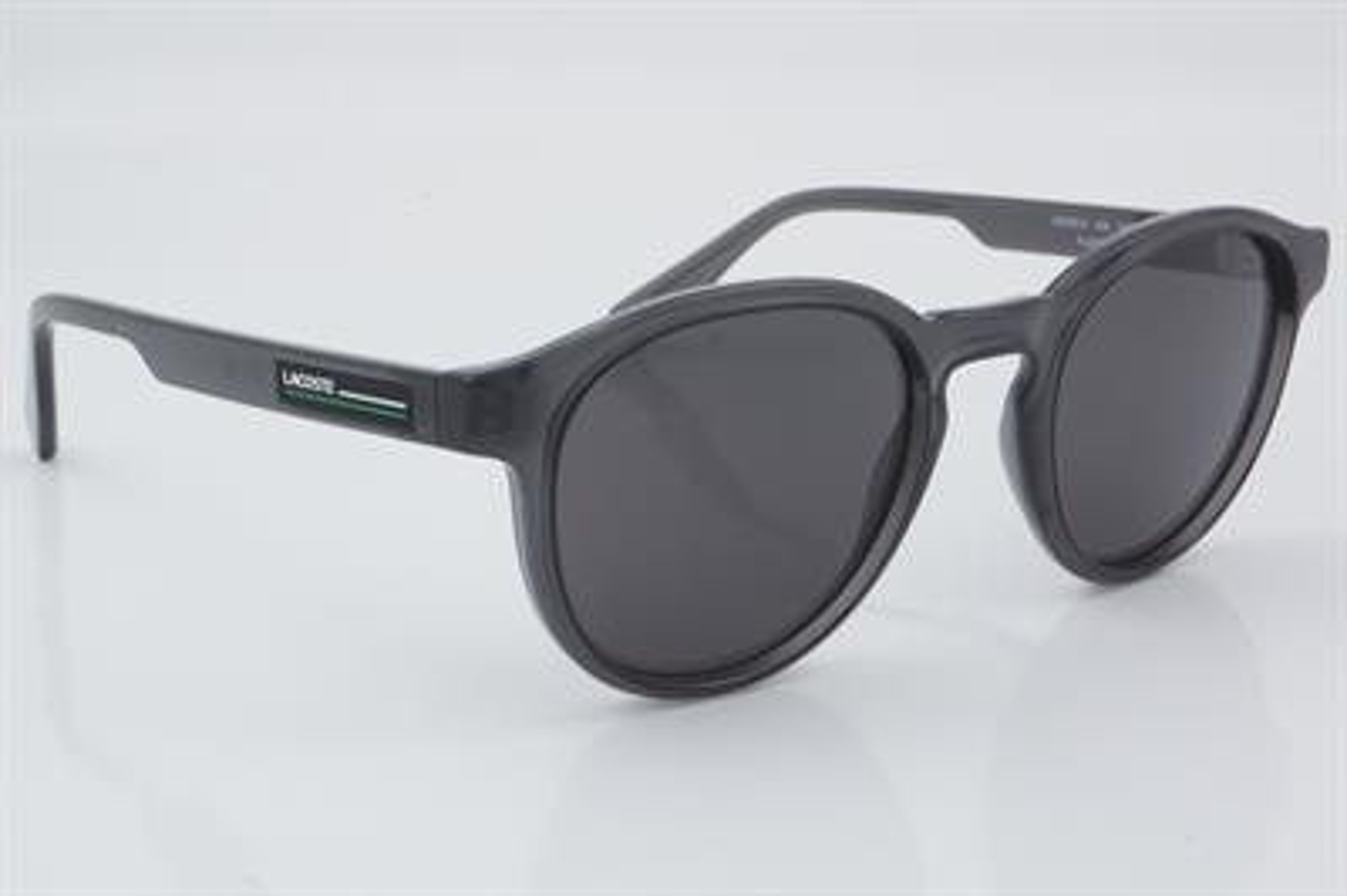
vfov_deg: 18.2
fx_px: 2804
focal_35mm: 75
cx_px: 674
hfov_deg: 27.0
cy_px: 448
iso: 100
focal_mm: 50
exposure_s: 1/3
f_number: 32
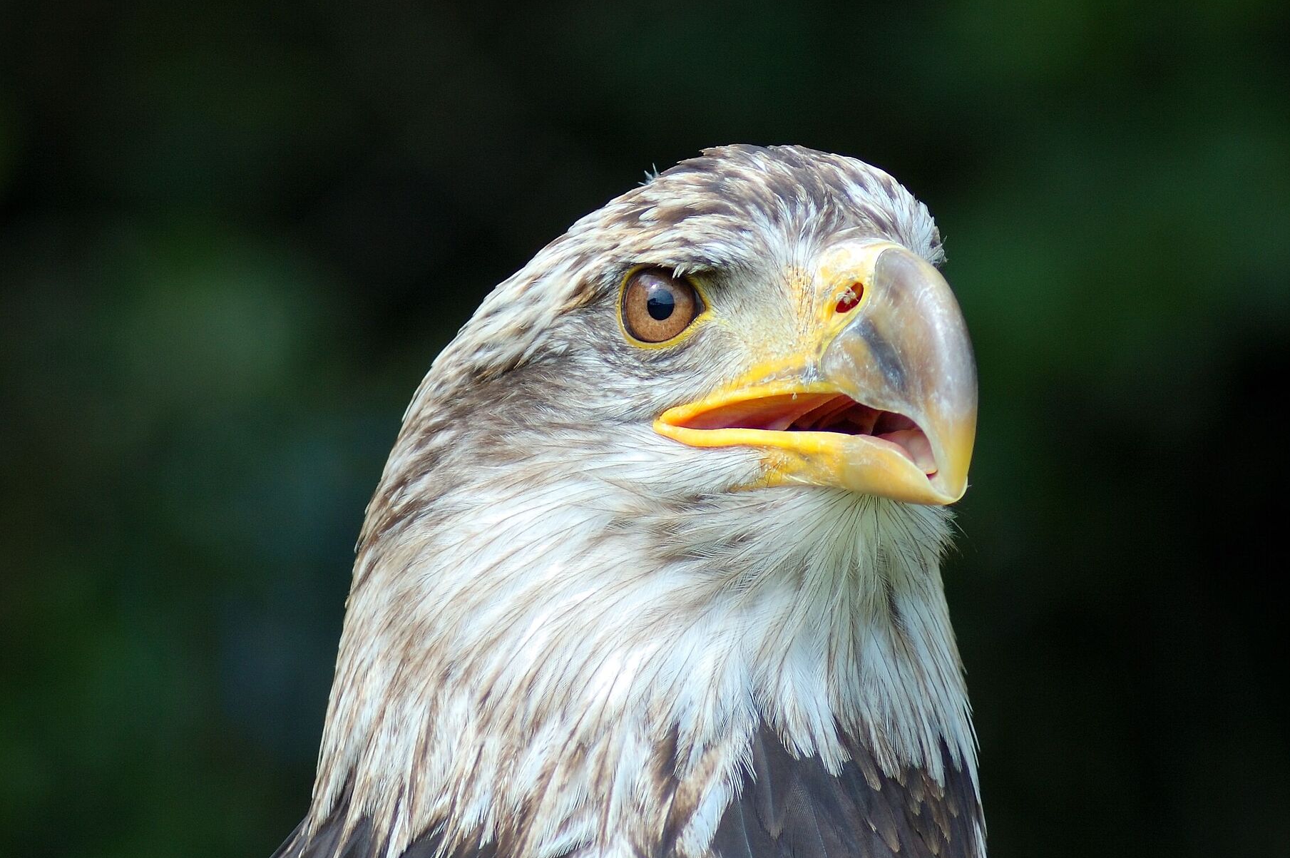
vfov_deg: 2.3
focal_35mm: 597
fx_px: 21374
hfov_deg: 3.5
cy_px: 452
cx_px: 684
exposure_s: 1/160
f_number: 8
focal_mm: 300
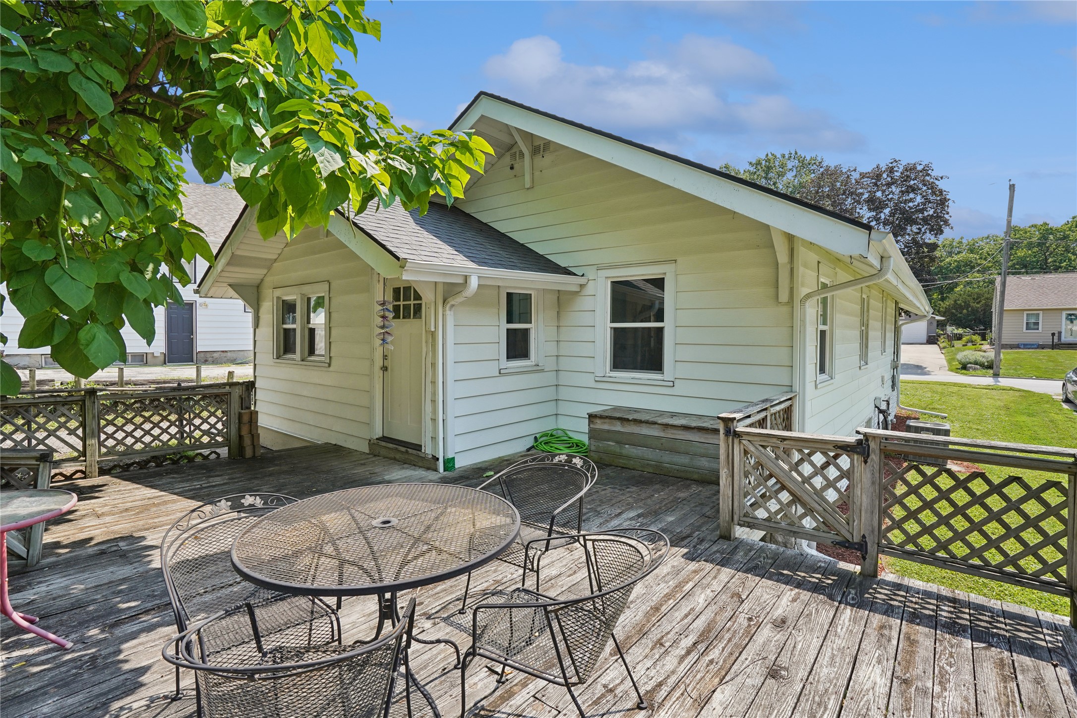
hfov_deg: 96.7
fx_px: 479
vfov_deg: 73.7
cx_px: 538
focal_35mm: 16
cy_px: 359
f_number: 9
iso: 400
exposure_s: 1/320
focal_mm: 16
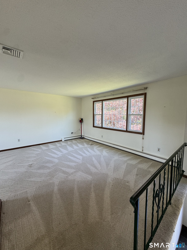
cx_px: 94
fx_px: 101
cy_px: 125
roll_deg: +0.8
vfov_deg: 102.1
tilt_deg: -6.5
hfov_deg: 85.7
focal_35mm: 14
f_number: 2.2
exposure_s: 1/99
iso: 125
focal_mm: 2.22
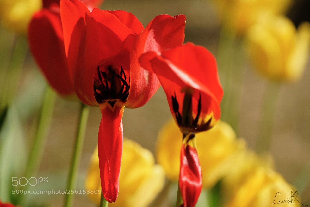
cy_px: 104
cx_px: 155
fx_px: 1387
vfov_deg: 8.5
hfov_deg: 12.8
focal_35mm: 161
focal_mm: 161
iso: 500
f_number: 4.5
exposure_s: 1/1600
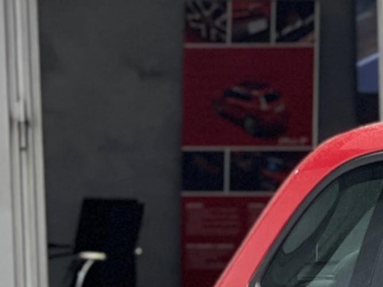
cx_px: 833
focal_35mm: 385
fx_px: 4261
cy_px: 566
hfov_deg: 5.0
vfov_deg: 3.8
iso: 32
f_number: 2.2
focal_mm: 7.5
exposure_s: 1/121
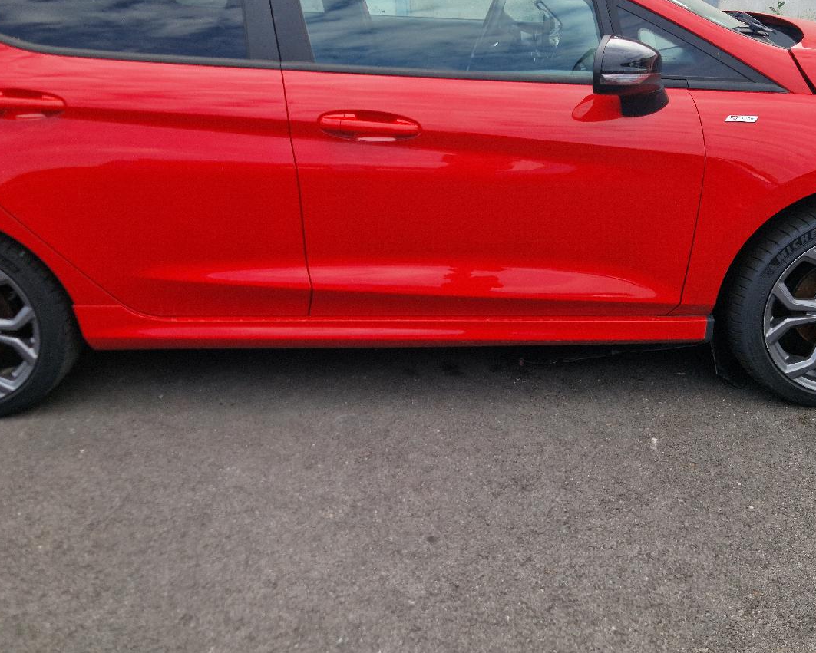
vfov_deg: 39.0
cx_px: 437
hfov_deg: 47.9
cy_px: 269
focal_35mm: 38
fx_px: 918
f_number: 1.8
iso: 50
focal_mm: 5.4
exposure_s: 1/588
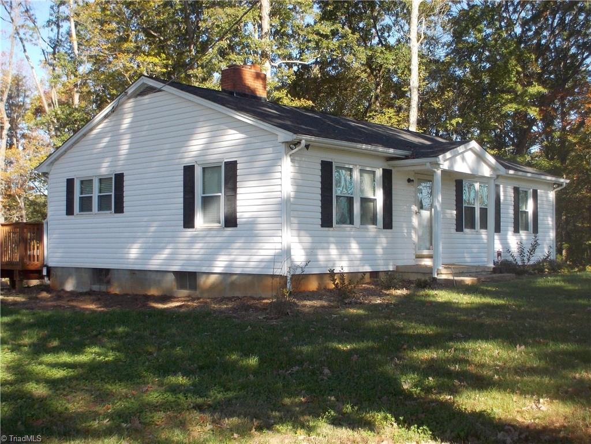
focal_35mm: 45
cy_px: 222
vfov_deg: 32.2
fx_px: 768
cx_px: 296
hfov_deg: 42.1
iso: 125
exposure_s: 1/250
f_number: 4.2
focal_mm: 6.4
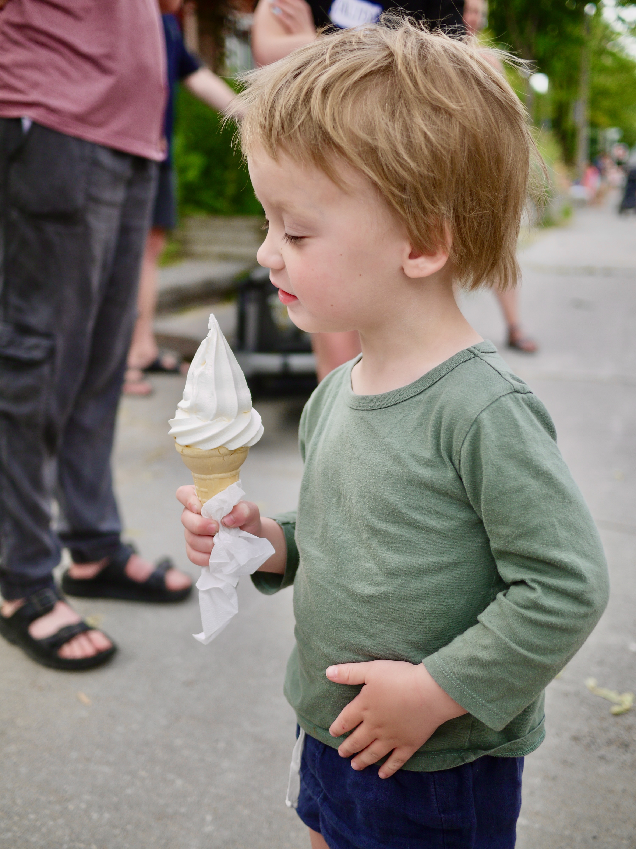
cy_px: 424
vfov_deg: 46.8
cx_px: 318
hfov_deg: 36.0
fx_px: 980
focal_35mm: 40
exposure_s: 1/1000
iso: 100
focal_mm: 20
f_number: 1.8
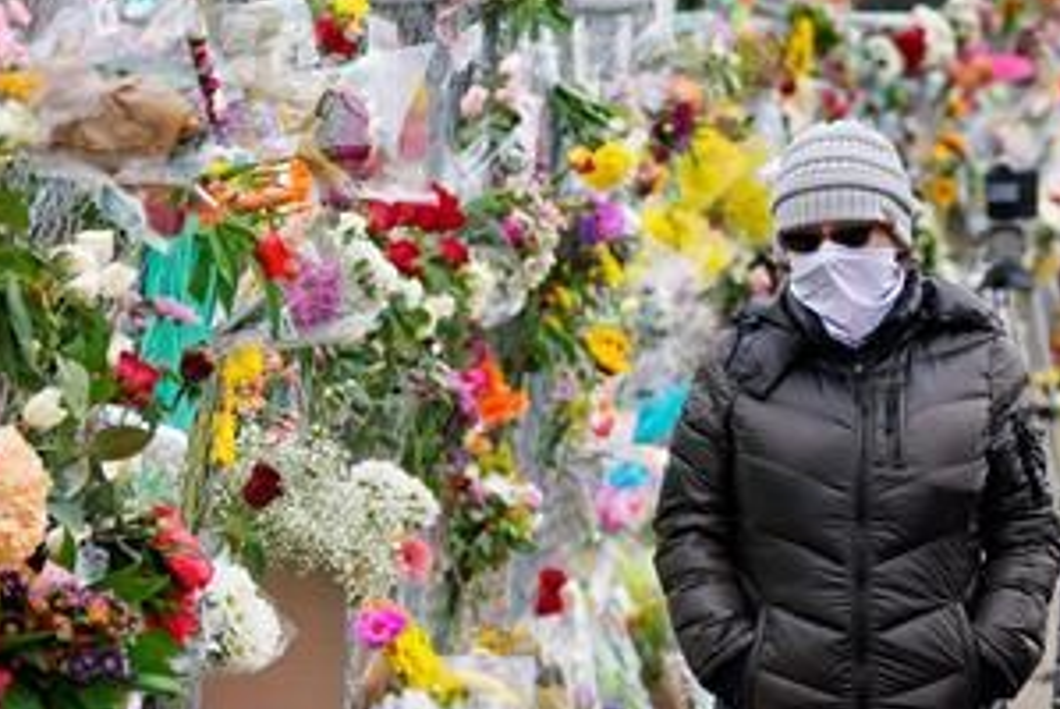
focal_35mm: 293
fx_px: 8635
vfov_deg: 4.7
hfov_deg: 7.0
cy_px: 629
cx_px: 727
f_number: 5
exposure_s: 1/250
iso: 200
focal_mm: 135
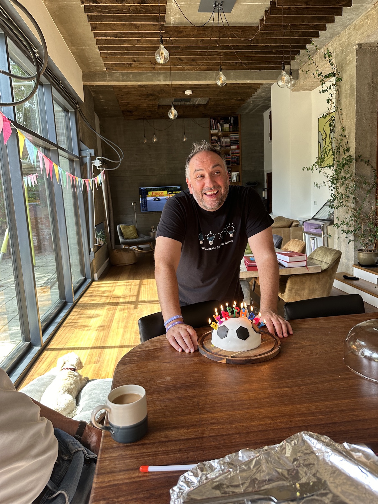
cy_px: 252
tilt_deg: -6.8
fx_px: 349
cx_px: 189
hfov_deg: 56.8
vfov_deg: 71.6
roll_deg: +2.4
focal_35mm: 24
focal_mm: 6.86
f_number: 1.78
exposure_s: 1/121
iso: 100
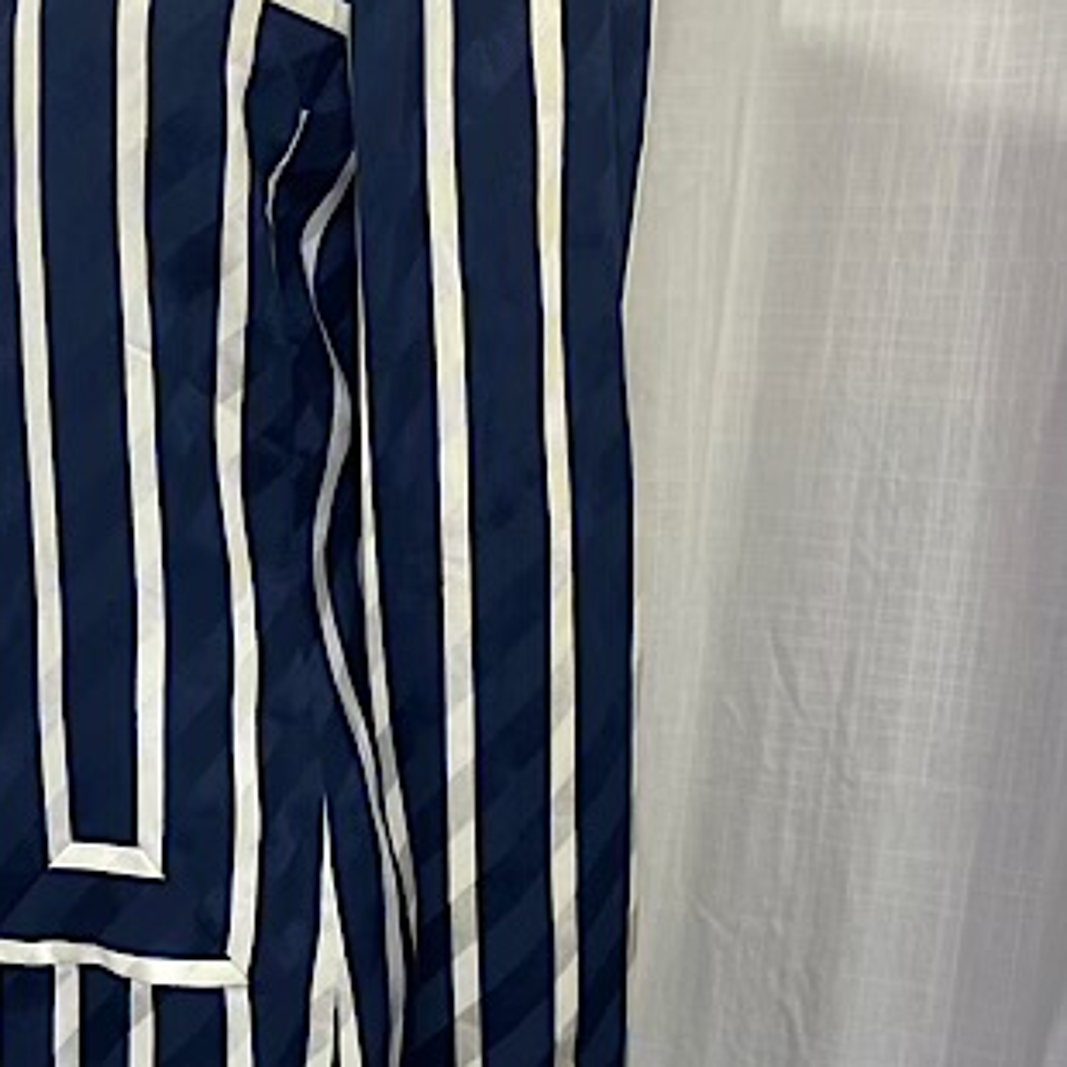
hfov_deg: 28.8
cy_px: 647
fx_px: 1988
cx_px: 93
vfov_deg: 30.0
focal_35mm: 57
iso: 32
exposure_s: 1/125
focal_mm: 5.1
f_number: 1.6
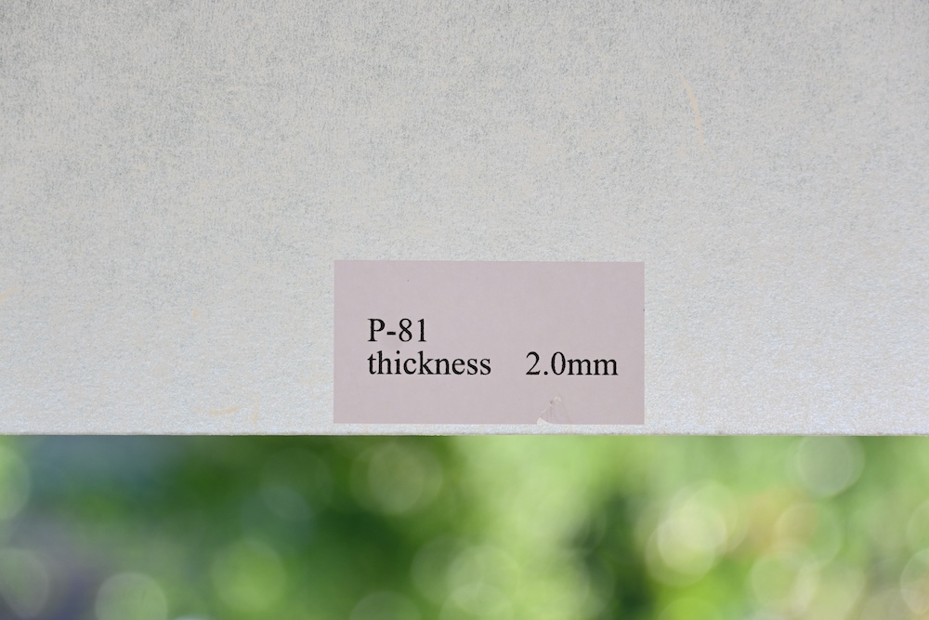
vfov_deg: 14.0
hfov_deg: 20.9
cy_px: 310
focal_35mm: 98
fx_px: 2516
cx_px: 464
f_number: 5
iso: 220
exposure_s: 1/250
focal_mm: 65
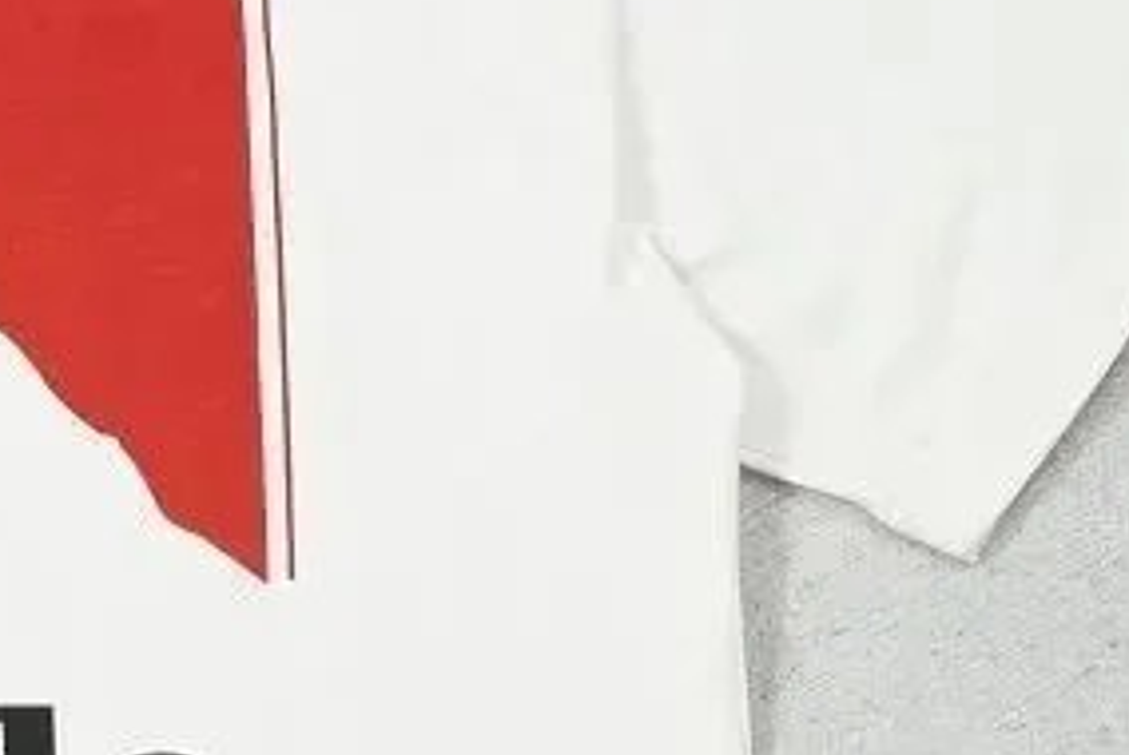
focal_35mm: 126
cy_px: 594
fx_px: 3955
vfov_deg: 10.9
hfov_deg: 15.7
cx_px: -151
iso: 1600
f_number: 10
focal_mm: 35
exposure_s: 1/100
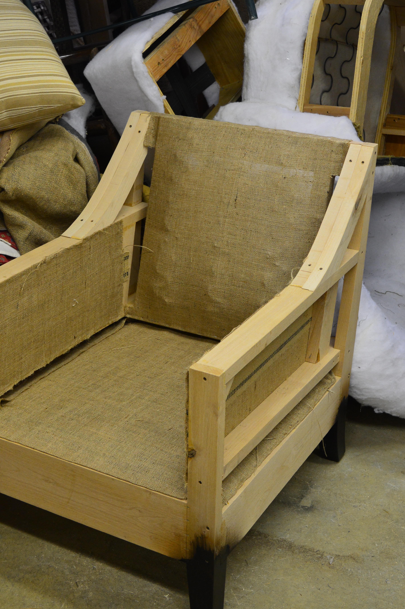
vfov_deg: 35.2
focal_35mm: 57
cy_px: 259
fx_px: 959
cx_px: 182
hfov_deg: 23.8
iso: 640
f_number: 6.3
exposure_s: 1/15
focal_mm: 27
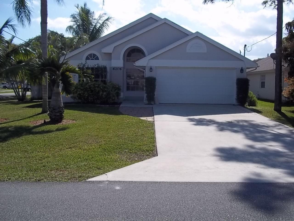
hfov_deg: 51.4
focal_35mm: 36
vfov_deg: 39.7
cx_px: 147
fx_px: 306
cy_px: 110
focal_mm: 6.5
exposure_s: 1/250
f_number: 8
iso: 80
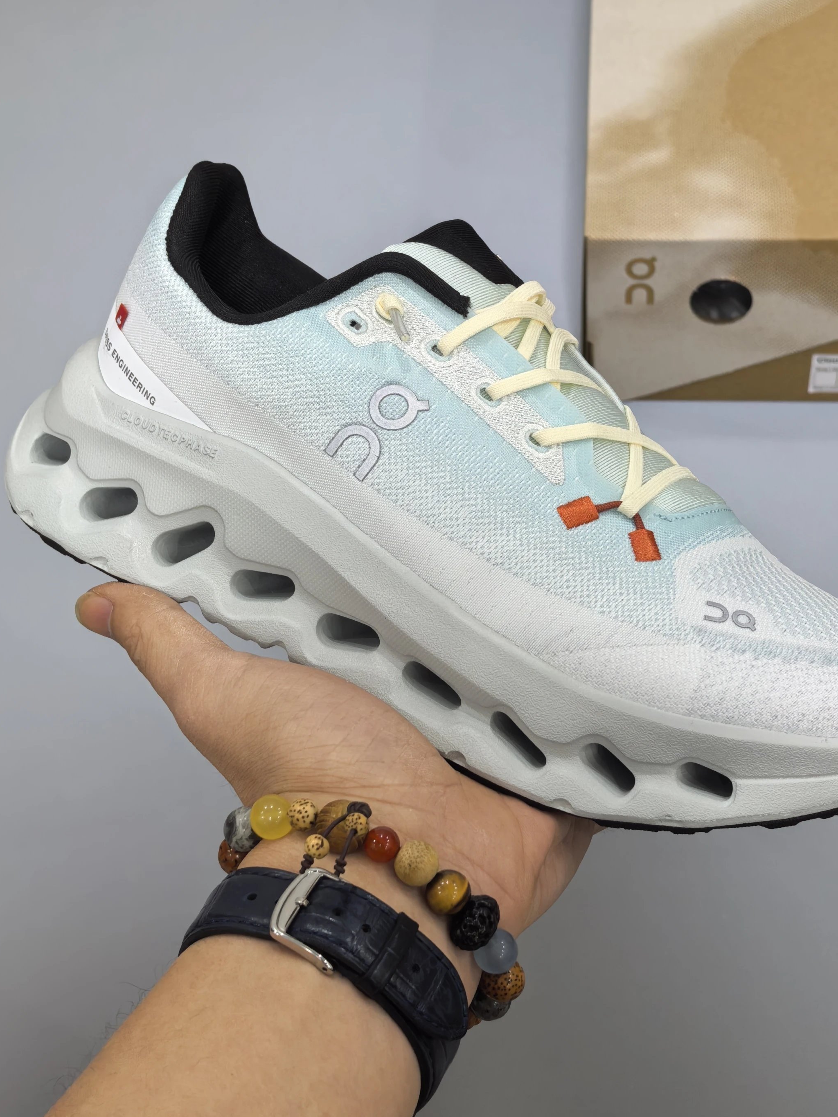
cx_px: 479
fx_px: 1936
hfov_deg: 24.4
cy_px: 555
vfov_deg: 32.2
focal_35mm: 60
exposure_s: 1/50
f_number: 2
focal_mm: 5.75
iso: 200
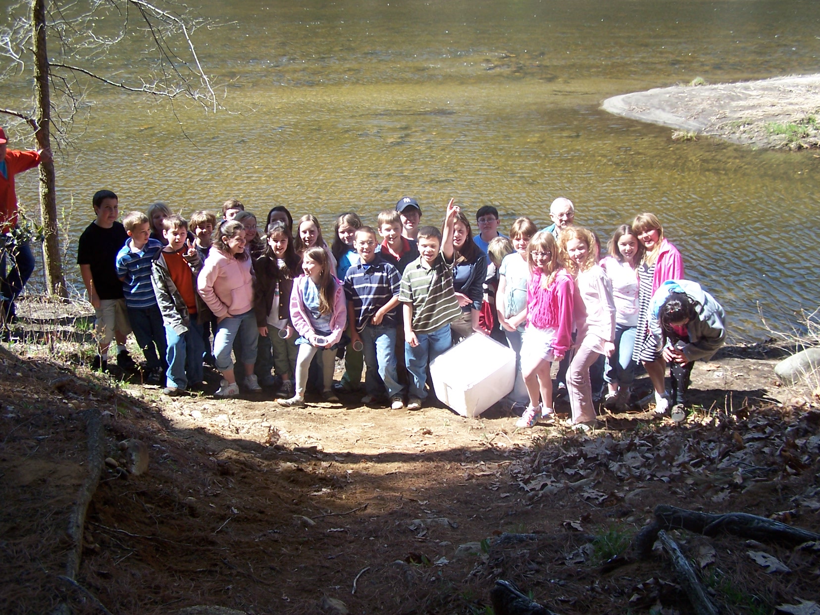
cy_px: 308
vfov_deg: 37.7
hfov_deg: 49.0
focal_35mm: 38
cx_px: 410
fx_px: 900
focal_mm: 6.3
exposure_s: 1/250
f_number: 2.8
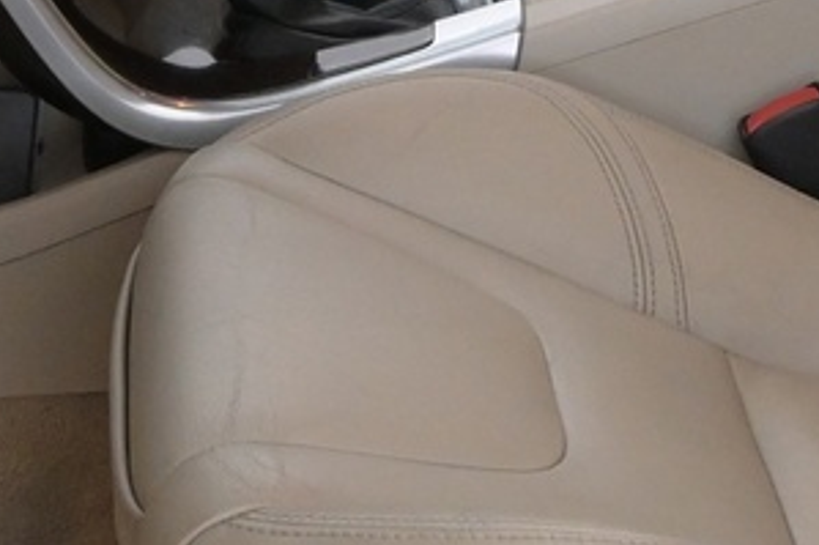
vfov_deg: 10.3
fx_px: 2956
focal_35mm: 130
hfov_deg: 15.6
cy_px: -140
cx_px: 685
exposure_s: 1/80
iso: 2500
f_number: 4.5
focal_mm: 16
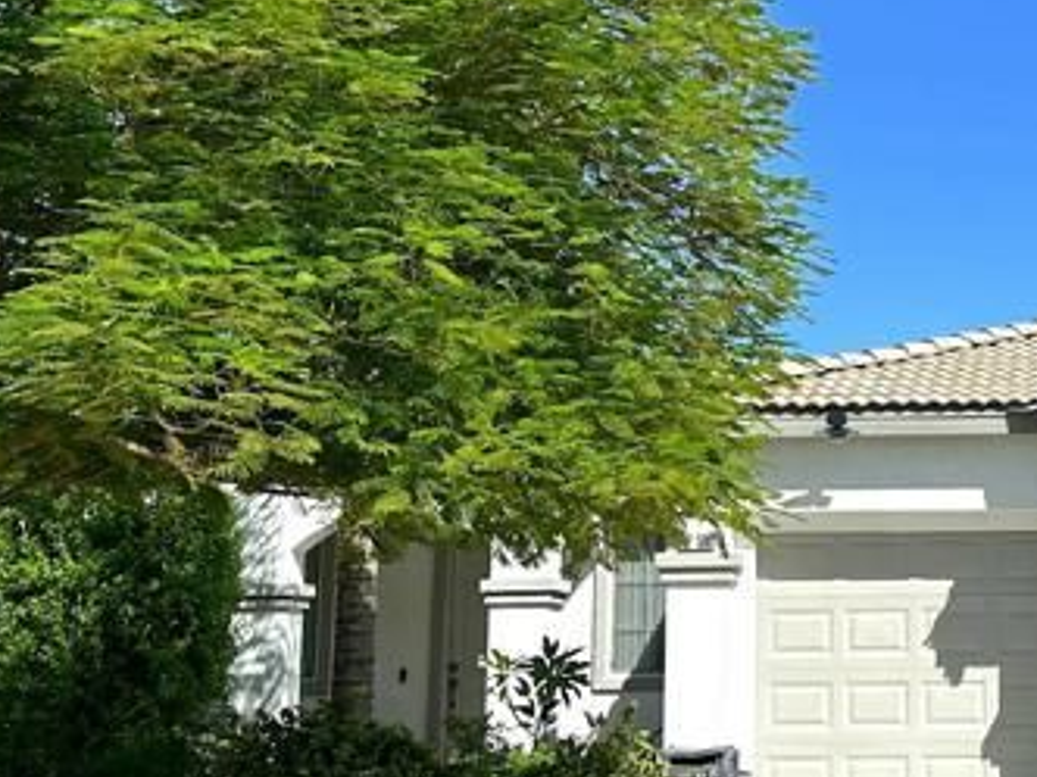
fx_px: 2217
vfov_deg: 19.9
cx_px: 934
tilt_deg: +9.2
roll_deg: +0.7
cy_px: 300
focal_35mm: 74
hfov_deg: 25.5
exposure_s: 1/2591
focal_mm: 6.86
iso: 80
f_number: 1.78
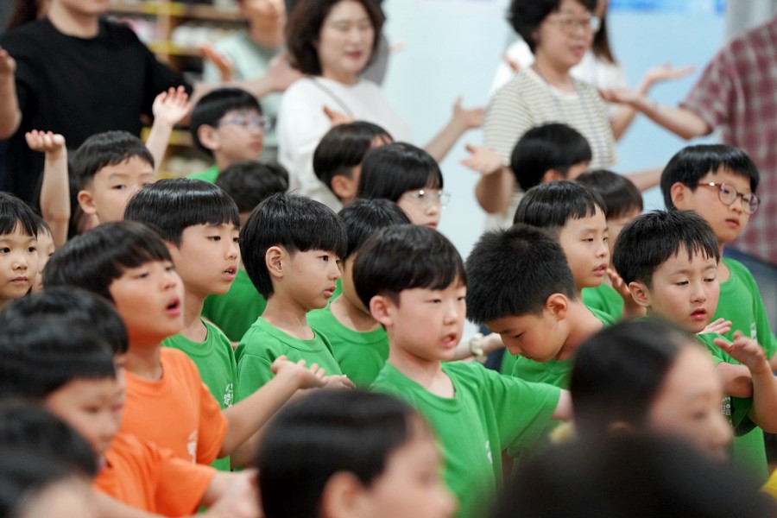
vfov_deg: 6.9
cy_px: 259
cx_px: 388
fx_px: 4316
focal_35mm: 200
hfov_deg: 10.3
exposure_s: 1/250
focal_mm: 200
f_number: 4
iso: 4000
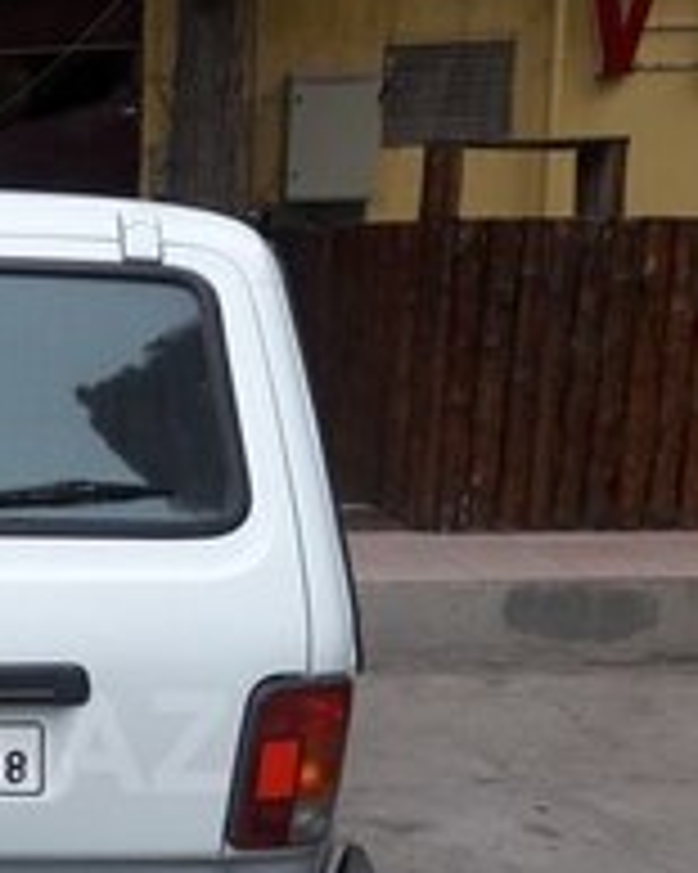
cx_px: -117
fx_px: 1809
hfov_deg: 20.6
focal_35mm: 70
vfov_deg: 26.5
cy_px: 742
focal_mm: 3.7
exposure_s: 1/337
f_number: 1.9
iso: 40
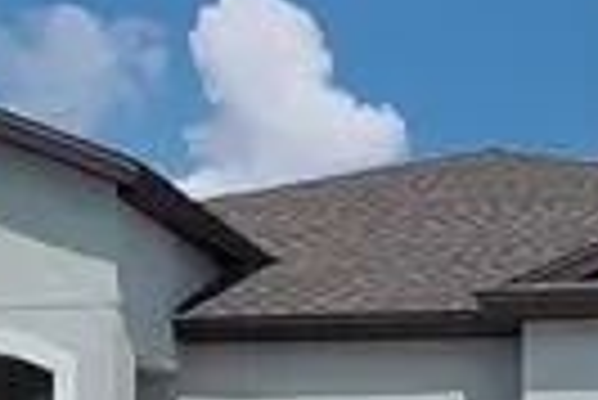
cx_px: 441
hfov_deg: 19.5
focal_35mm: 104
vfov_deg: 12.8
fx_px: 1729
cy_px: 499
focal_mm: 2.2
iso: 50
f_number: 2.2
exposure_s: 1/4210
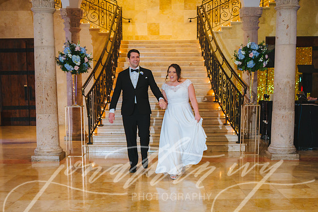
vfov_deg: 28.0
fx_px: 421
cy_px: 145
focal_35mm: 48
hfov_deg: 41.3
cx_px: 156
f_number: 2.8
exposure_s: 1/100
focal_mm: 34
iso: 3200
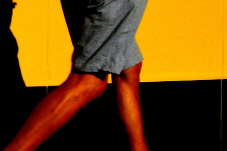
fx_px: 1576
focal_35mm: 250
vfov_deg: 5.4
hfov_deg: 8.0
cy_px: -85
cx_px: -136
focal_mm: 30
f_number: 29
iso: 200
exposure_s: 1/200
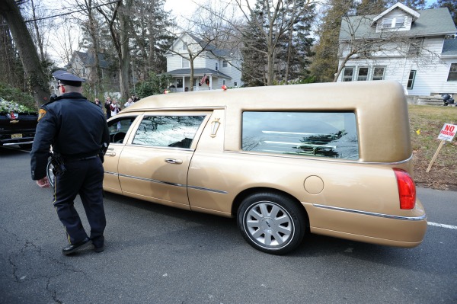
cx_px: 228
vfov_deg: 70.3
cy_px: 152
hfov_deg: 93.3
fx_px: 216
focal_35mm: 17
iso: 200
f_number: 4.5
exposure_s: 1/320
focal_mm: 17
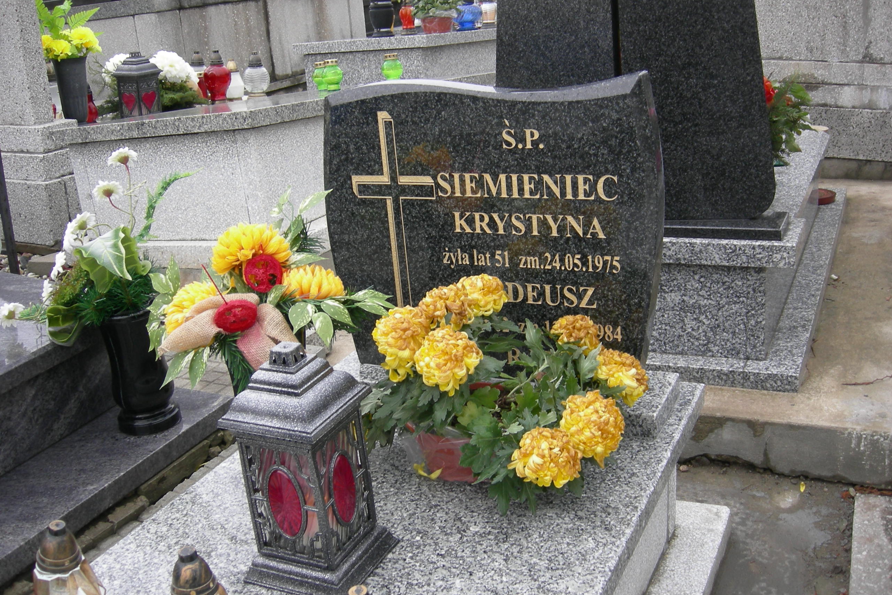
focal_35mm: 38
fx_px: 942
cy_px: 285
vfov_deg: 35.1
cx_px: 441
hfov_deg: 50.7
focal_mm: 7.5
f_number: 2.7
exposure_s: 1/33.6
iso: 64
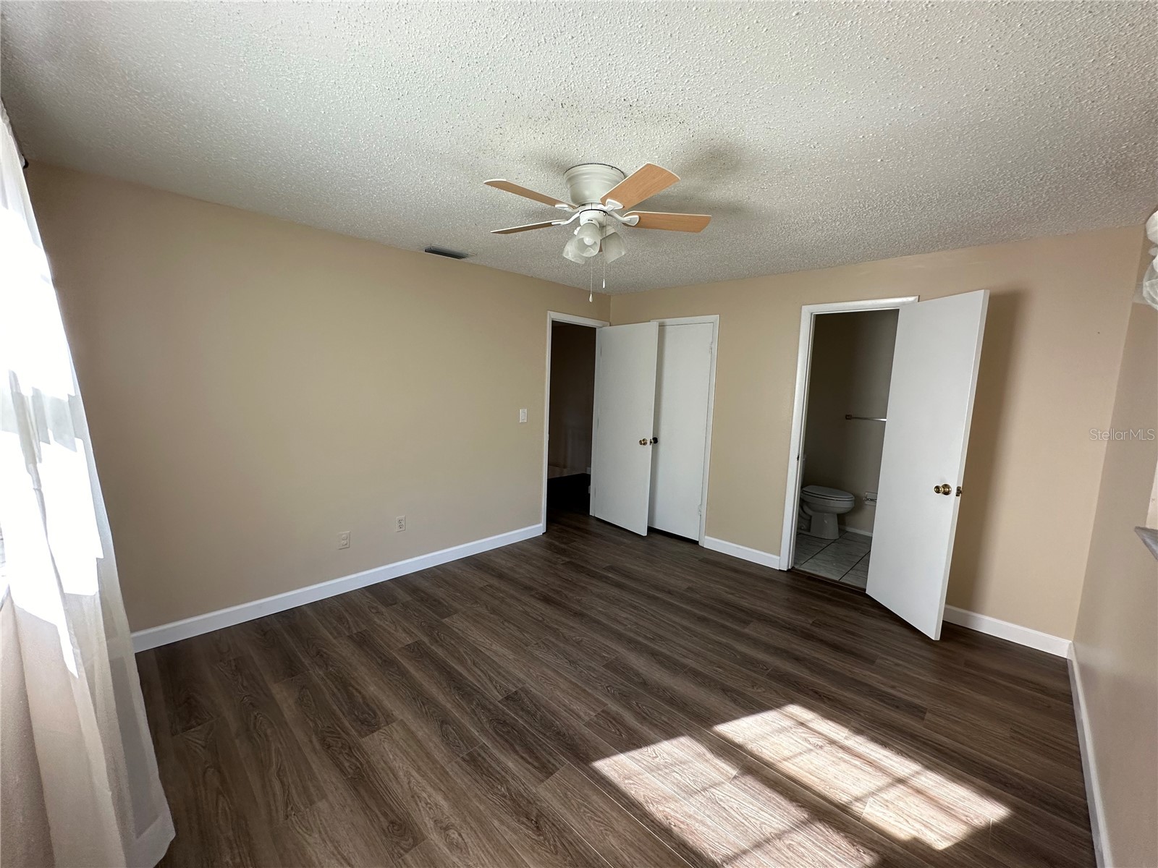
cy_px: 434
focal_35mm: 14
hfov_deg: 102.1
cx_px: 579
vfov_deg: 85.7
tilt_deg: -6.0
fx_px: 468
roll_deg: -1.9
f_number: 2.2
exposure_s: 1/99
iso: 125
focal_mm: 2.22
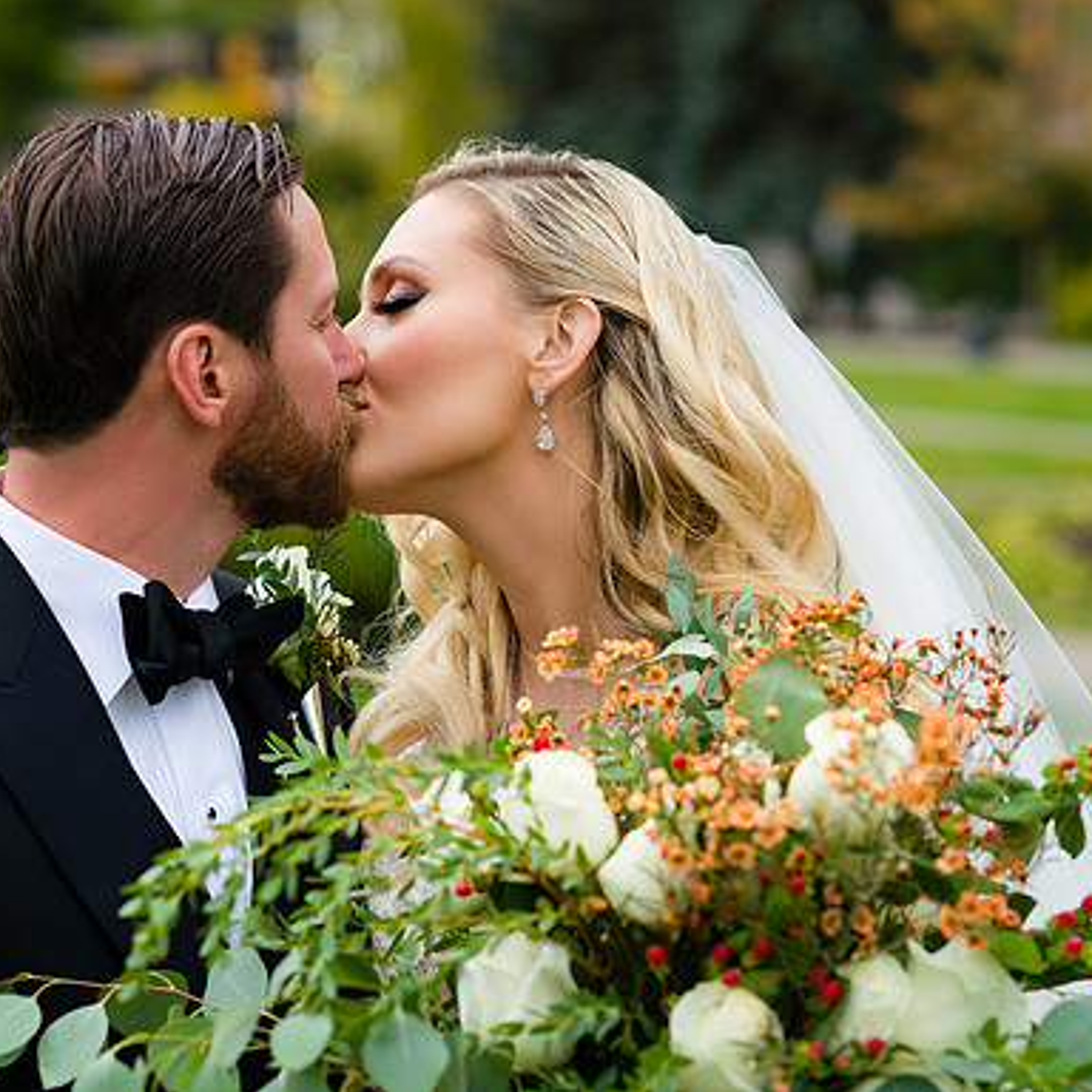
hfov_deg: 16.0
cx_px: 401
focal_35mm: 109
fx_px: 3890
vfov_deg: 16.0
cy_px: 545
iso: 100
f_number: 3.5
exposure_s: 1/250
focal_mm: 85
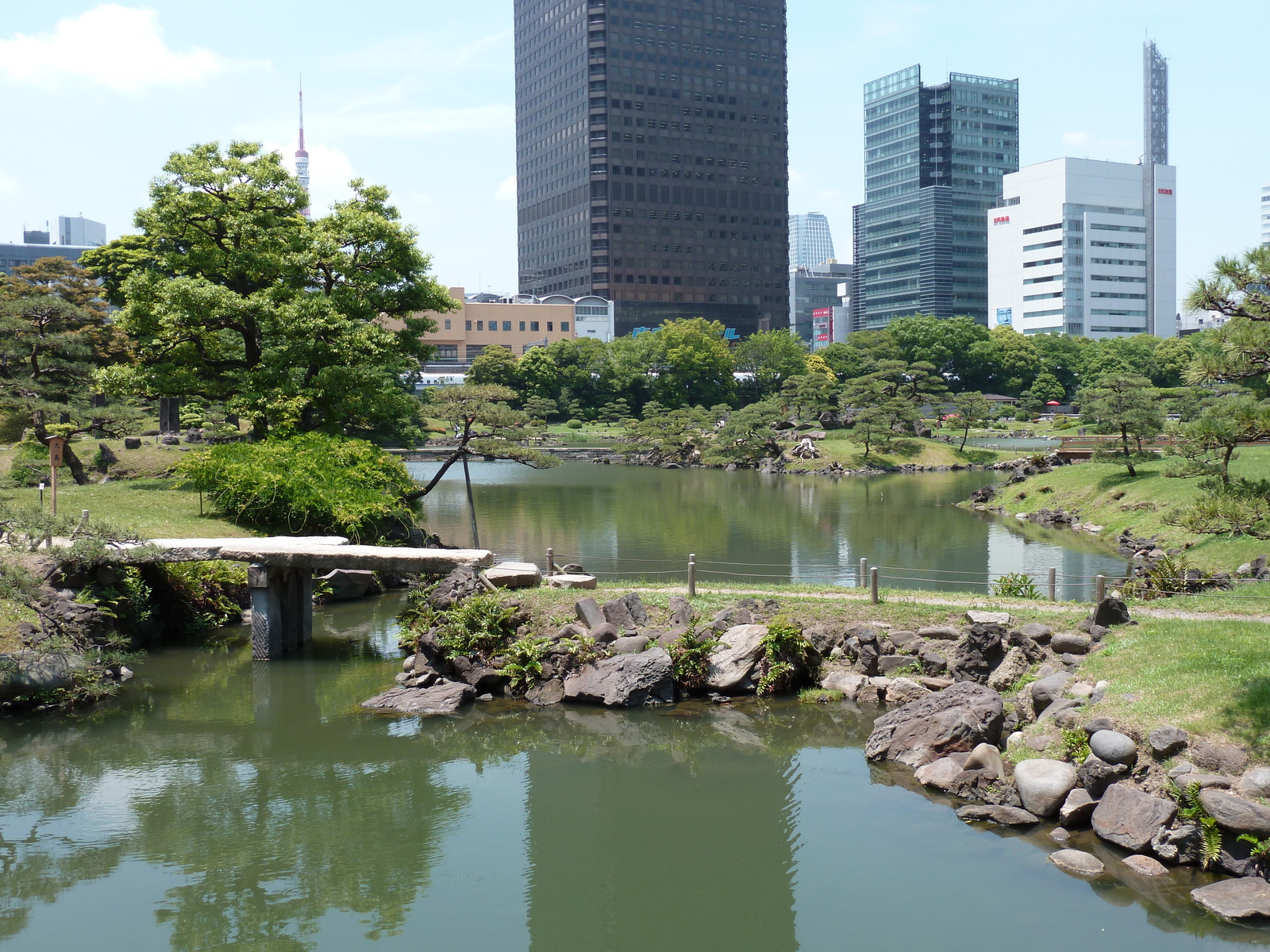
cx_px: 635
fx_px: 1284
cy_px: 476
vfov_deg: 40.7
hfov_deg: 52.6
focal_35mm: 35
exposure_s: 1/320
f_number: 4
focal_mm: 5.7
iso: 80
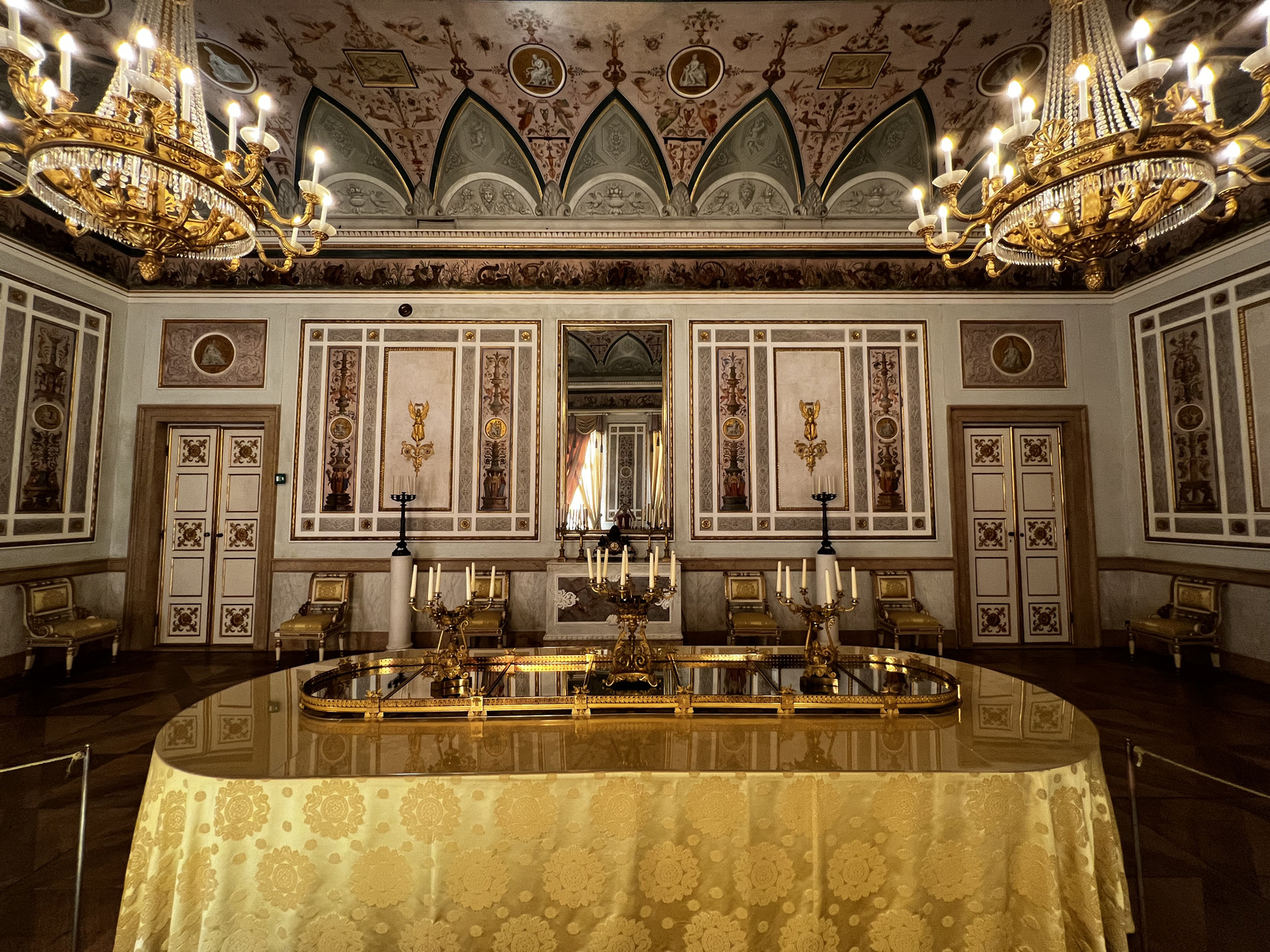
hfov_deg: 106.2
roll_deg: +0.5
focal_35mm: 13
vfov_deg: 89.9
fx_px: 477
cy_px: 476
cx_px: 635
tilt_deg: +3.9
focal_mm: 1.57
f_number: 1.8
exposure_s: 1/50
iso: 250
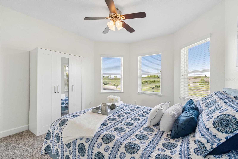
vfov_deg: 77.3
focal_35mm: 15
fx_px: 99
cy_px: 80
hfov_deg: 100.4
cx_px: 119
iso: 100
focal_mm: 10
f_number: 7.1
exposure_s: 1/15
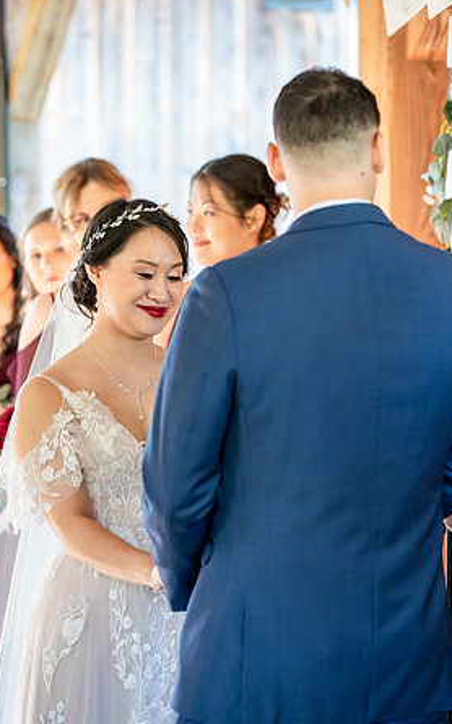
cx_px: 223
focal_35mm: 132
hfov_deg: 9.9
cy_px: 361
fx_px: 2603
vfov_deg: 15.8
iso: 2000
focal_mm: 128
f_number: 4
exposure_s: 1/200
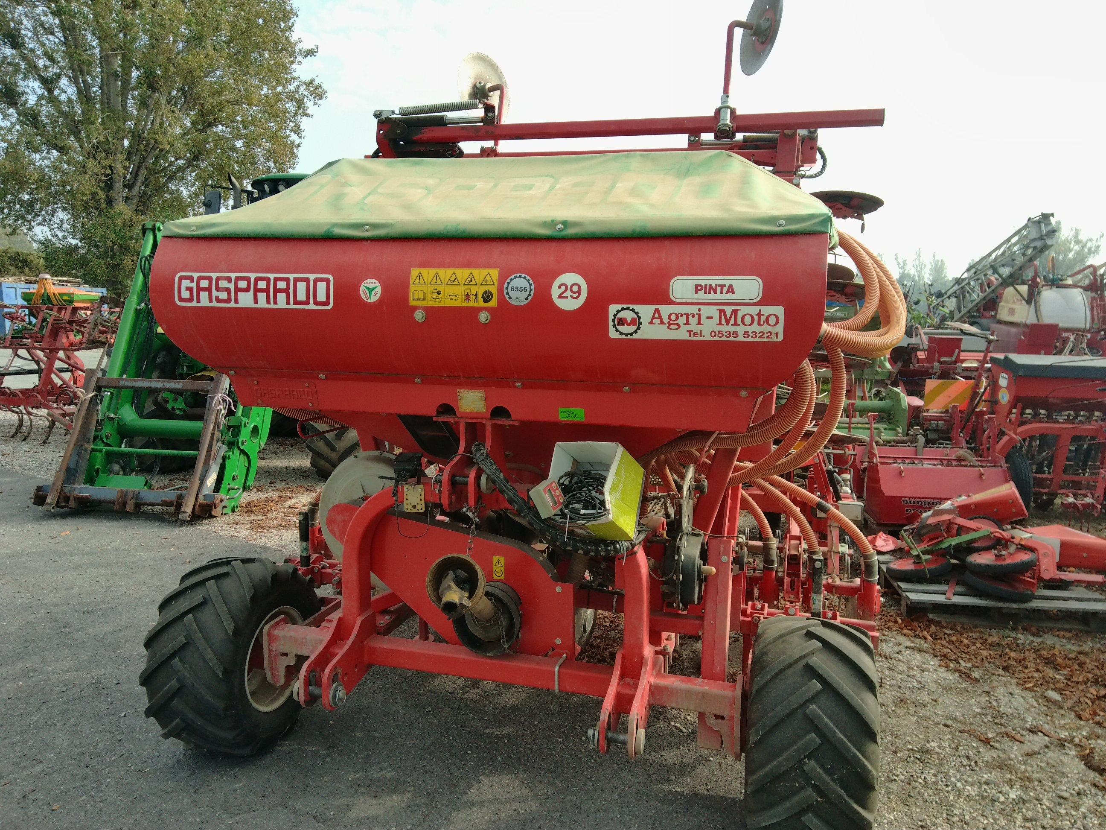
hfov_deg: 67.3
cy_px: 415
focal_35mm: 26
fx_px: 831
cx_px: 553
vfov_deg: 53.1
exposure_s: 1/464
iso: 100
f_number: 2
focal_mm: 3
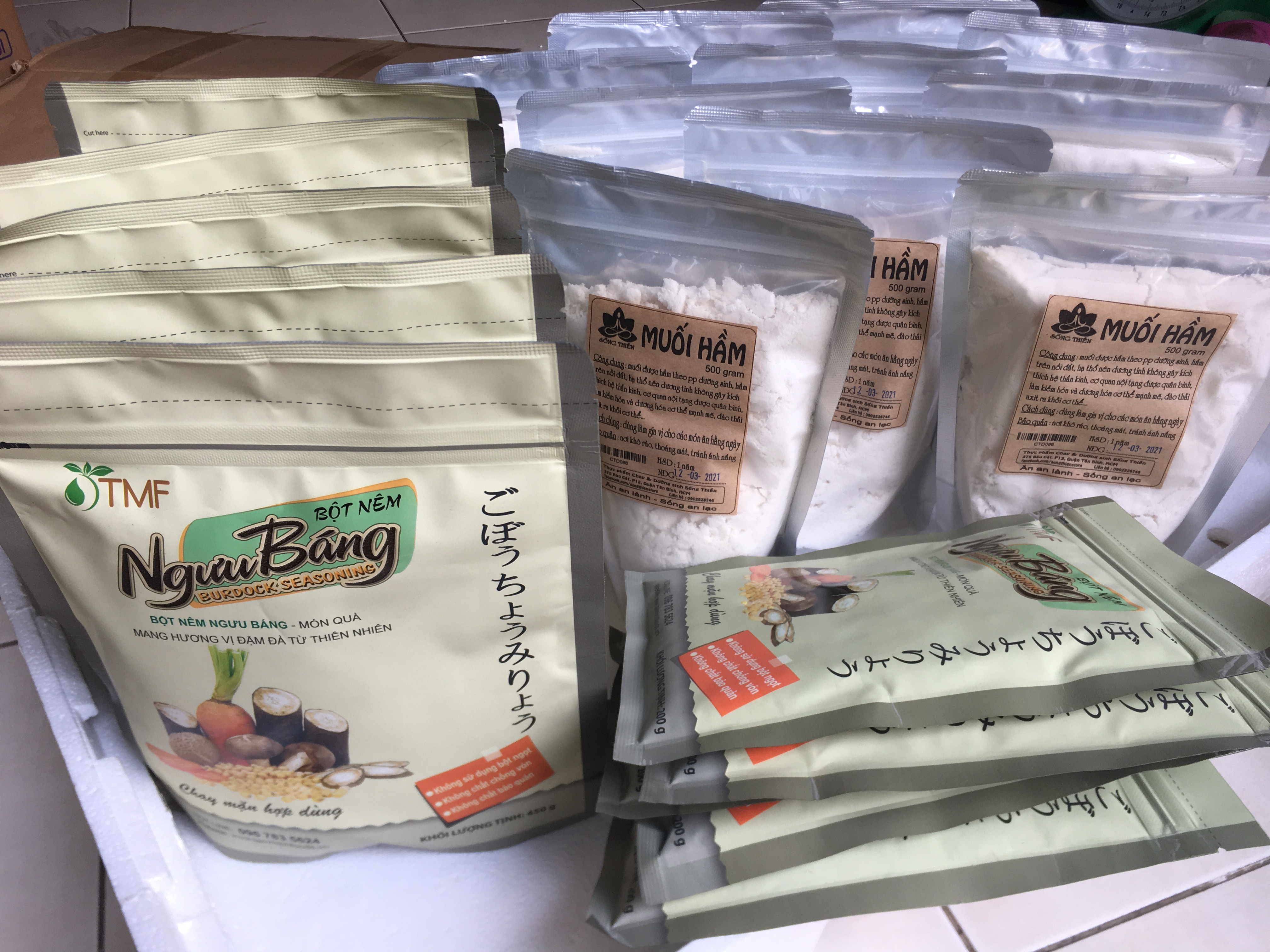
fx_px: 1064
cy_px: 476
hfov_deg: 61.7
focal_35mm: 29
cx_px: 635
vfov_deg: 48.2
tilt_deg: -35.9
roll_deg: +1.0
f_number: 2.2
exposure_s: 1/100
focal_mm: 4.15
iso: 25
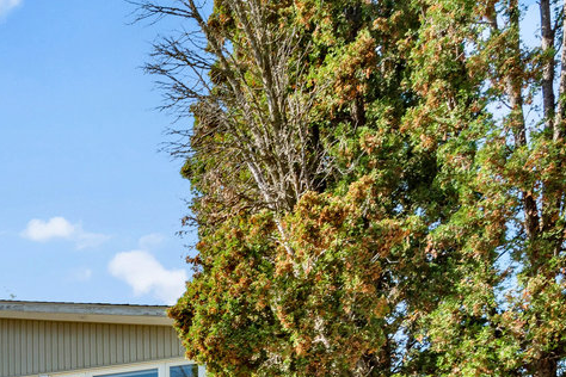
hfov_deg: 28.5
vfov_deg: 21.1
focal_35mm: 54
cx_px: -213
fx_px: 849
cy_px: 570
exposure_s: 1/400
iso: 250
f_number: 9
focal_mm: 16
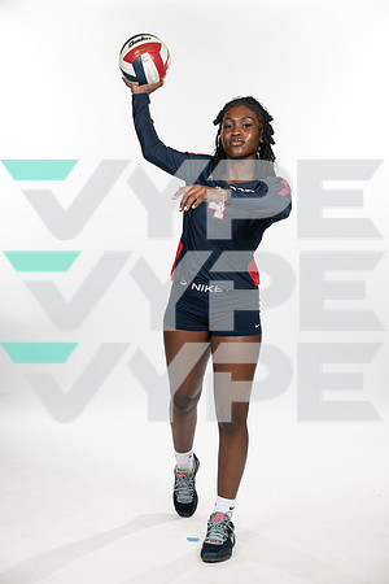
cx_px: 194
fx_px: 908
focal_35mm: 56
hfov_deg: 24.2
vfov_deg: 35.6
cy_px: 292
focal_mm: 56
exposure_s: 1/250
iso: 200
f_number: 5.6
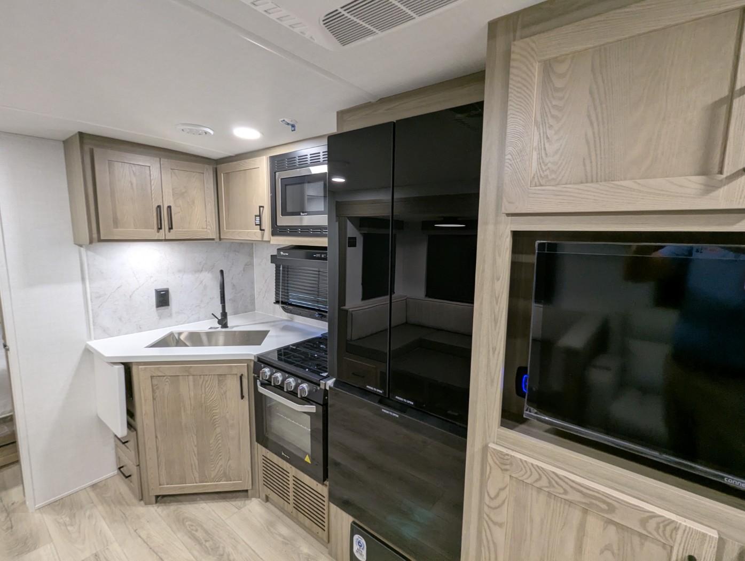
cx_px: 372
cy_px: 280
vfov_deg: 78.2
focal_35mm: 16
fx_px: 345
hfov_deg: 94.4
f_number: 2.2
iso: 111
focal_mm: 2.35
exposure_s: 1/33.5
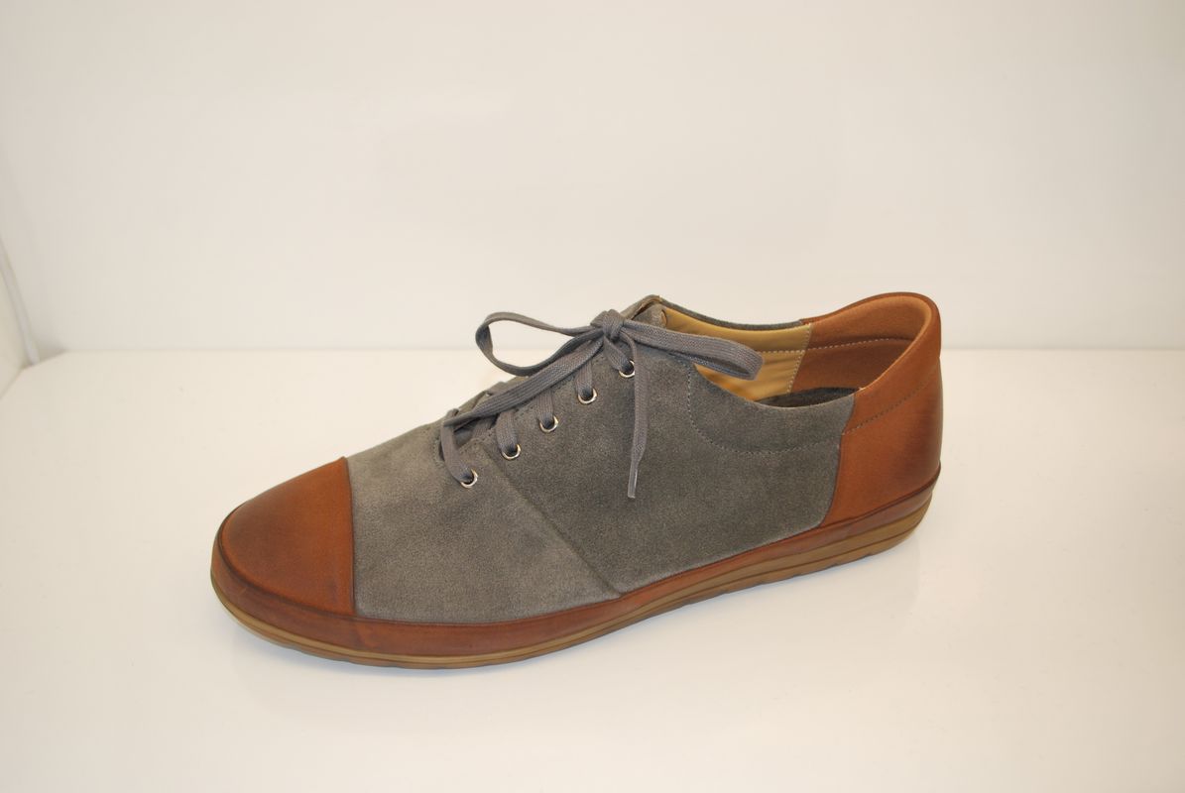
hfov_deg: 53.1
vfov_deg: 37.0
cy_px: 396
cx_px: 592
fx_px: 1186
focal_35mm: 36
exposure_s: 1/60
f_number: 4.2
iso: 200
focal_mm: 24
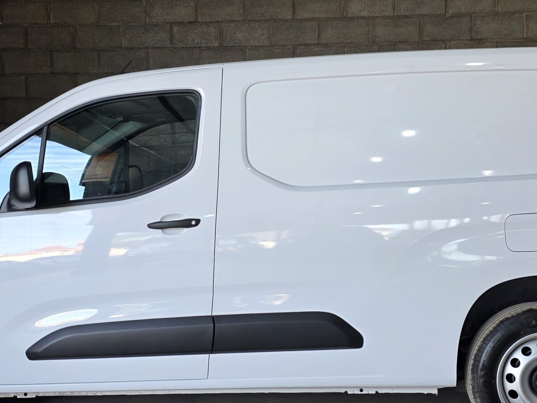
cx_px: 246
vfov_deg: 29.7
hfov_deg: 38.9
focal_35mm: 49
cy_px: 203
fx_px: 760
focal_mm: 6.3
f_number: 1.7
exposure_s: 1/180
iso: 80
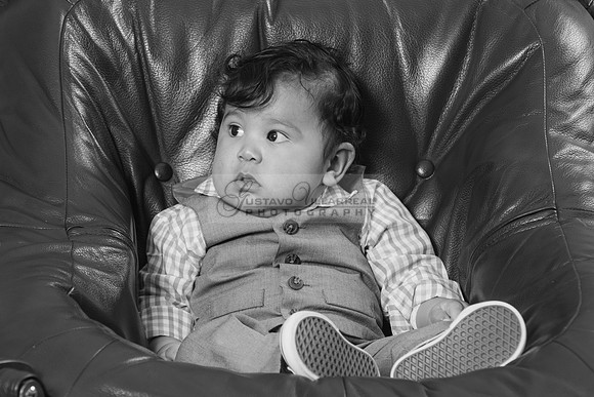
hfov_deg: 9.5
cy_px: 196
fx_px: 3568
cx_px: 261
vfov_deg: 6.4
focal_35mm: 216
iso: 200
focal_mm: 150
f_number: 5.6
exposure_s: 1/125
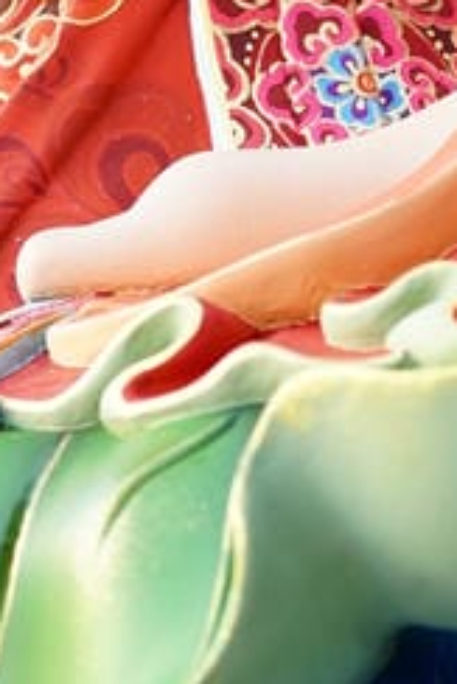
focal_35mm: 258
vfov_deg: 8.0
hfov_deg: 5.3
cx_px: 592
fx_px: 4905
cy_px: 207
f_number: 5.6
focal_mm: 35
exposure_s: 1/100
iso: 250
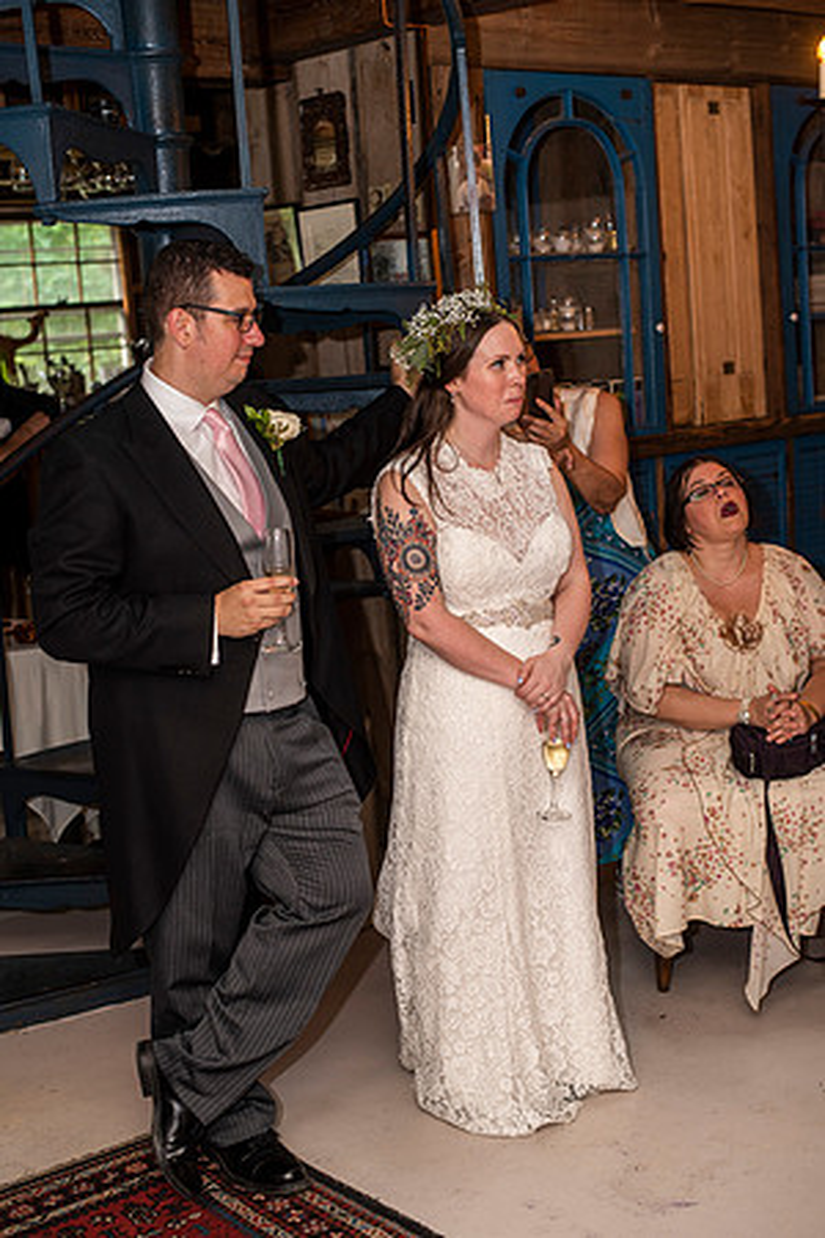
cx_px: 412
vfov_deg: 39.6
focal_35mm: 50
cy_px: 619
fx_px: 1719
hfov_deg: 27.0
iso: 500
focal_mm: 50
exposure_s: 1/100
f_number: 3.2
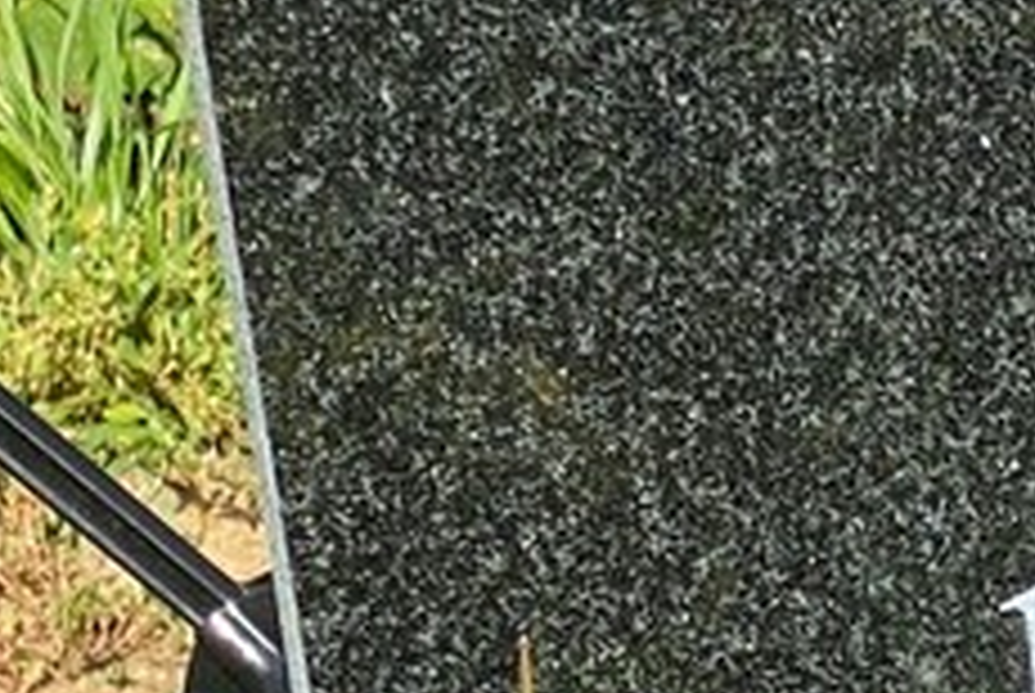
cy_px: 886
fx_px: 9730
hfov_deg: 5.9
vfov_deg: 4.1
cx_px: 2336
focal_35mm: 338
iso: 20
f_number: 2
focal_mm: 6
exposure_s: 1/940
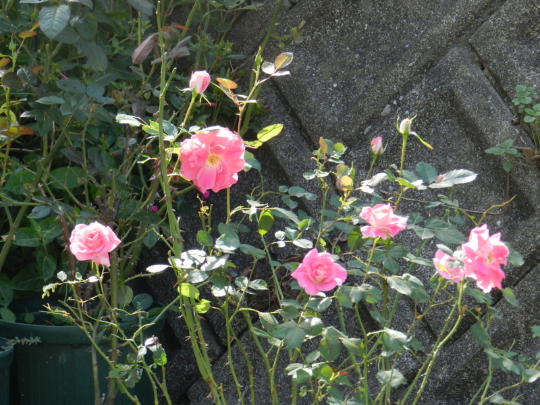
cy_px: 202
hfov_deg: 11.2
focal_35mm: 176
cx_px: 270
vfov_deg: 8.4
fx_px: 2746
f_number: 5.4
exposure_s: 1/125
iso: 160
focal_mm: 31.2
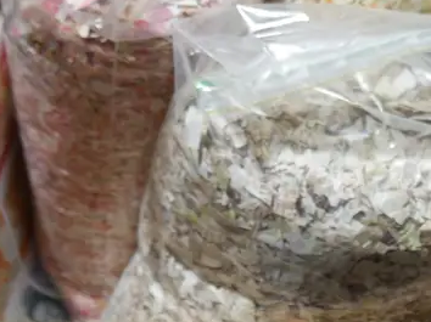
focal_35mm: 81
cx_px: 489
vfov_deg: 18.2
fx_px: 1008
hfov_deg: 22.6
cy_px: 130
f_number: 3.5
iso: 250
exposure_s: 1/60
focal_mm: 14
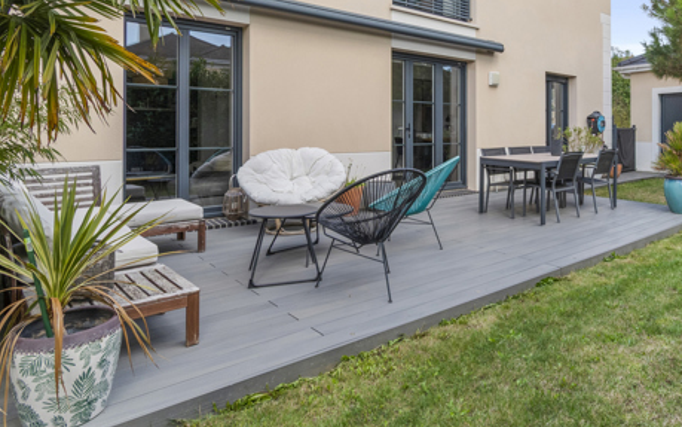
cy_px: 123
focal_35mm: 24
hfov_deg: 72.1
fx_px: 446
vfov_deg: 49.6
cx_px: 465
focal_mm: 10
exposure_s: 1/125
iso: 400
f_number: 8
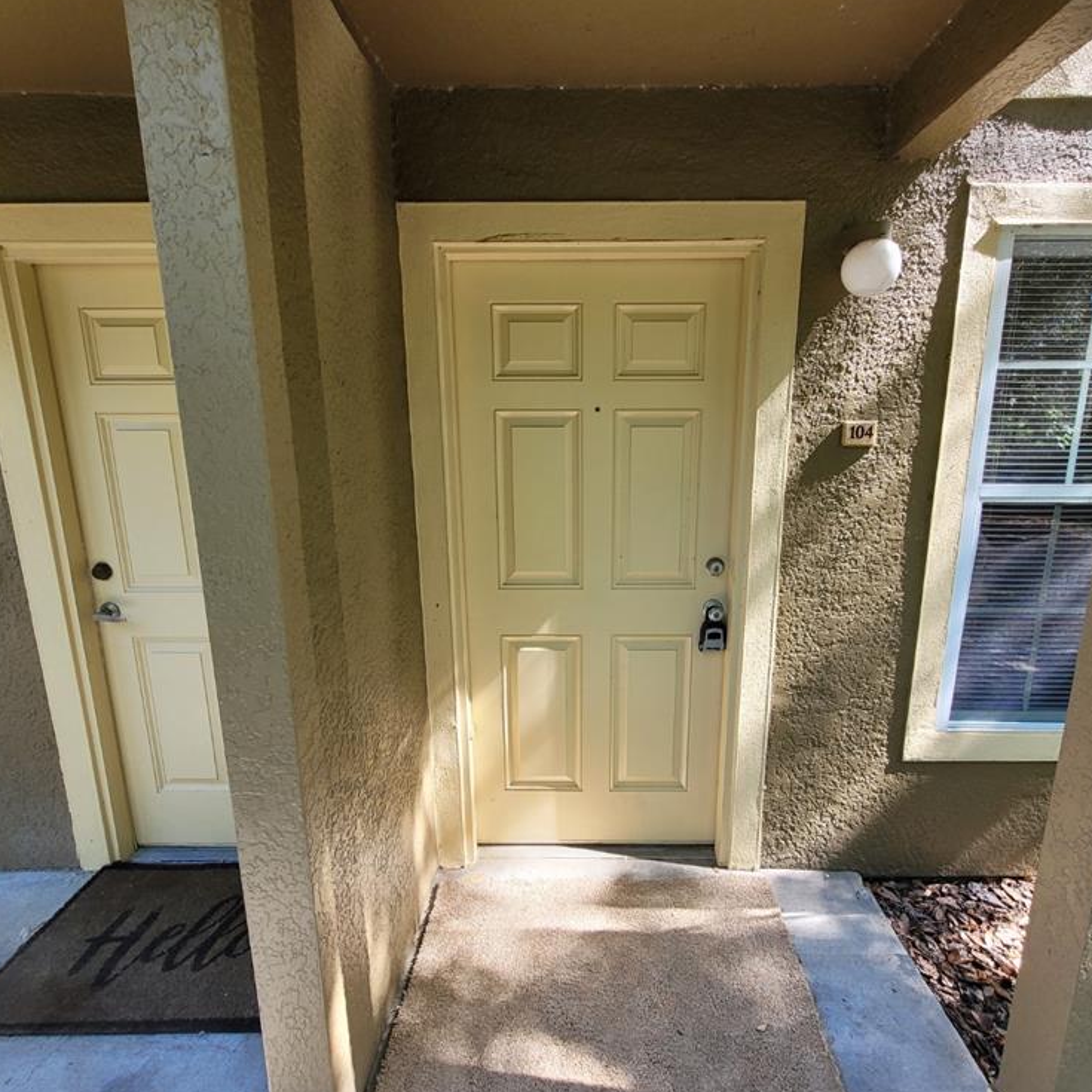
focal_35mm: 16
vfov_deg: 87.4
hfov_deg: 87.3
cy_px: 554
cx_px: 579
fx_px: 571
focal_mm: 1.74
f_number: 2.2
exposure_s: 1/120
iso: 50
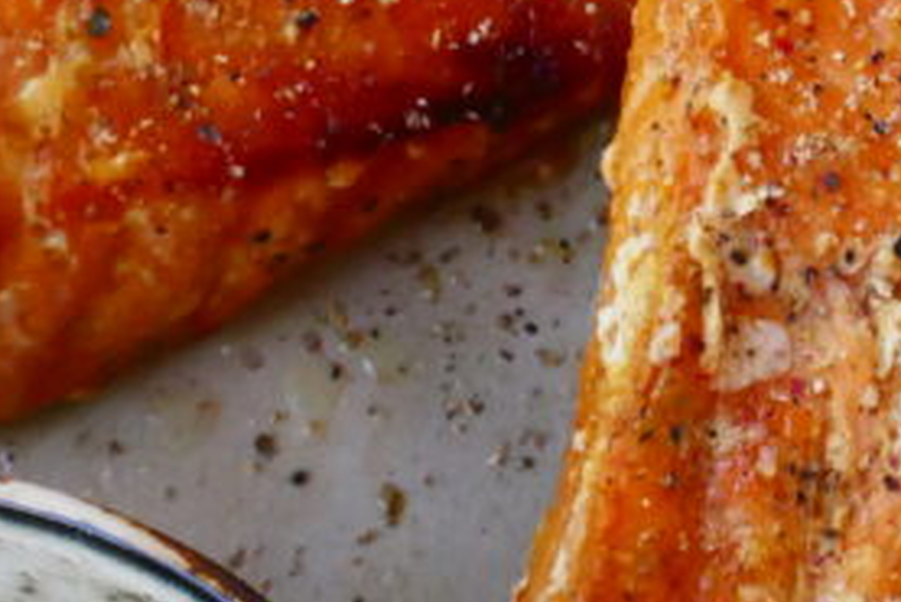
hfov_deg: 11.8
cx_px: 768
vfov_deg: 7.6
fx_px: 4332
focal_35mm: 173
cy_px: 1201
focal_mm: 14.5
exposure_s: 1/25
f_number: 8
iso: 1600
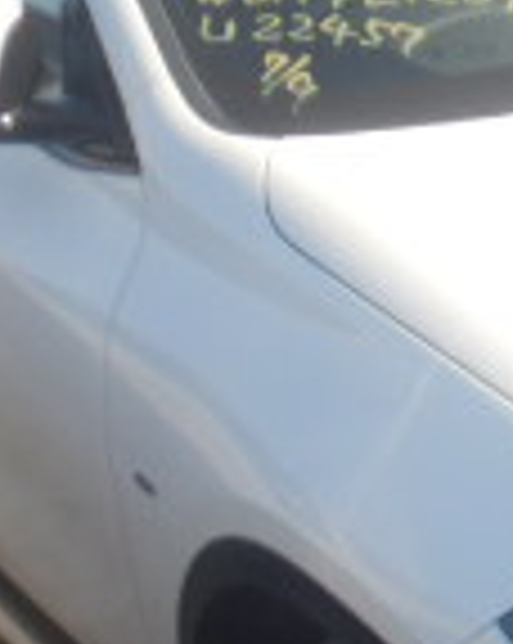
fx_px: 1997
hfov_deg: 13.6
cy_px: 419
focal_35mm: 105
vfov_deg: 18.3
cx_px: 824
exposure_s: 1/160
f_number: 2.8
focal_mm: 4.3
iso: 125
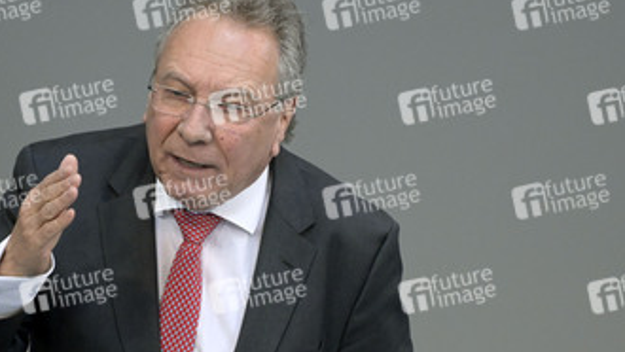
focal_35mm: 658
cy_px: 244
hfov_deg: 3.3
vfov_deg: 1.8
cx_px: 207
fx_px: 10910
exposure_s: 1/400
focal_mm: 460
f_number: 5.6
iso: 8000
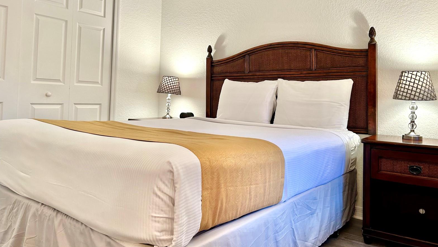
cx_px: 223
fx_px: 337
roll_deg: -0.7
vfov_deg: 39.9
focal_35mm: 29
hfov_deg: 66.1
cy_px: 90
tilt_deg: +0.2
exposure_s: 1/60
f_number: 1.5
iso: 100
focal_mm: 5.7
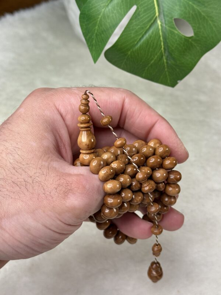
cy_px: 148
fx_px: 409
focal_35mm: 48
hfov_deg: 30.3
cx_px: 110
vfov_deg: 39.7
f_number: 1.78
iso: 64
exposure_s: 1/121
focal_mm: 6.76
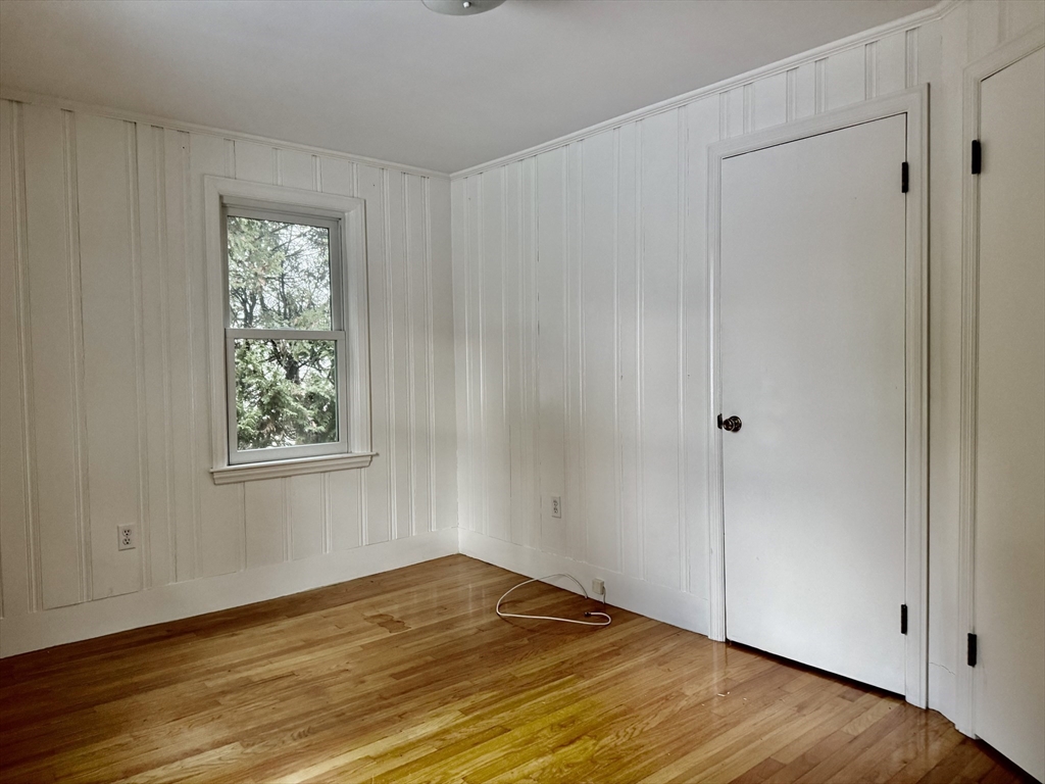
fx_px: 725
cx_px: 522
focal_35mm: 24
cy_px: 392
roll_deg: +2.2
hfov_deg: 71.6
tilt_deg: -1.2
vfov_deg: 56.8
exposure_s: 1/60
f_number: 1.78
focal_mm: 6.76
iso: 250
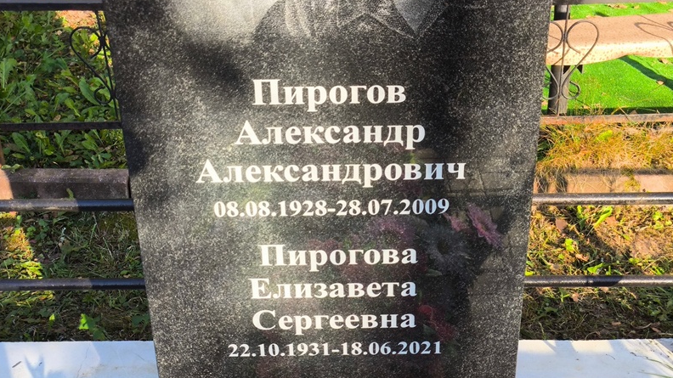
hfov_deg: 37.9
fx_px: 981
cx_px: 335
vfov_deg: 21.8
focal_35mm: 55
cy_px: 220
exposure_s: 1/364
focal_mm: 4.71
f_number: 1.7
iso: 50
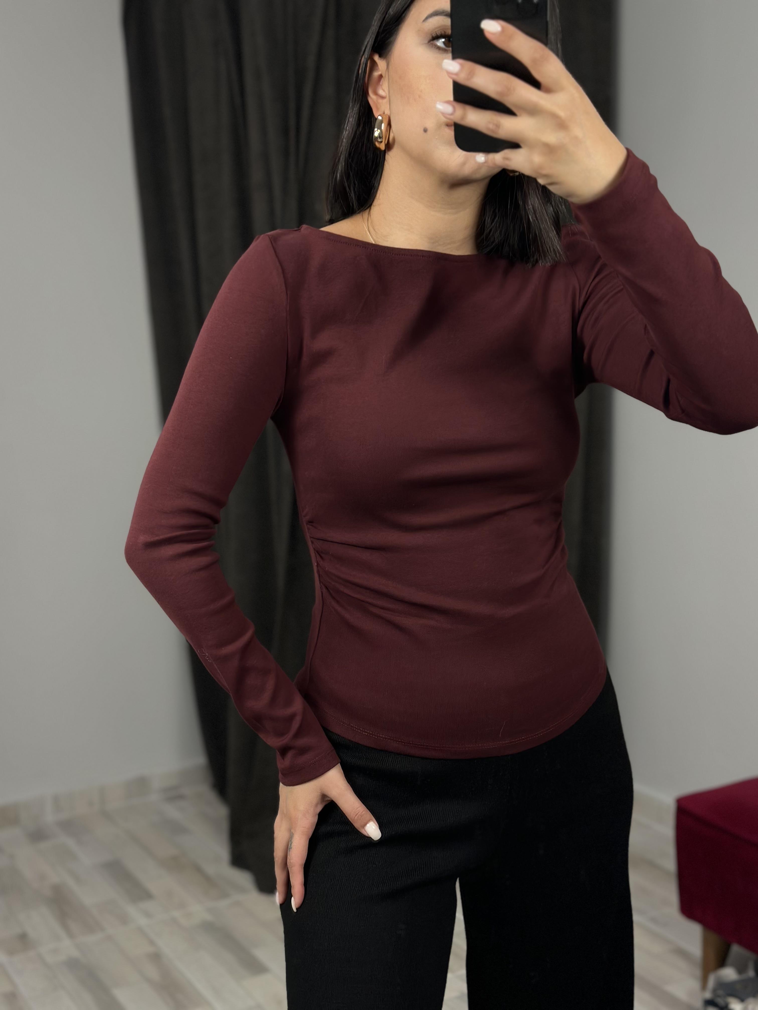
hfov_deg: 30.3
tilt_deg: -31.5
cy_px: 505
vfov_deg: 39.7
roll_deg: +4.7
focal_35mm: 48
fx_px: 1401
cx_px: 379
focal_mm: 6.86
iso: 200
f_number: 1.78
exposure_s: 1/100
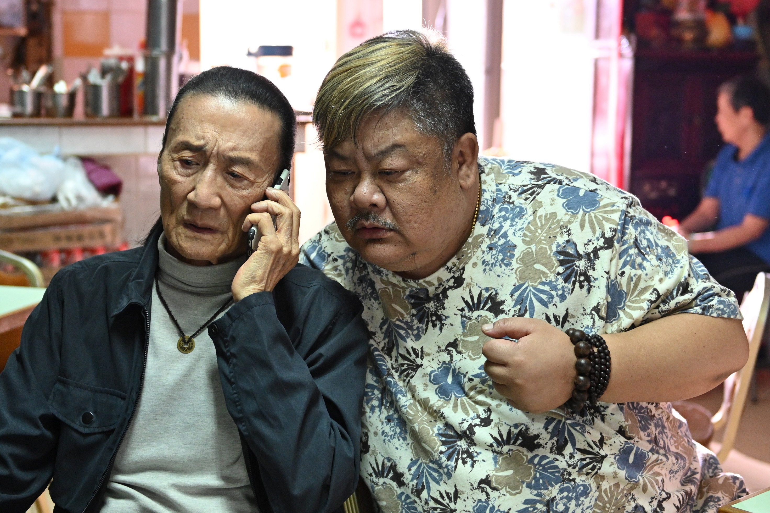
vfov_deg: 21.5
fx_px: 1347
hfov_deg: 31.9
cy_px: 256
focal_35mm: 63
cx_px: 385
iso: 2000
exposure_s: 1/100
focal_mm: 42
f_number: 3.5
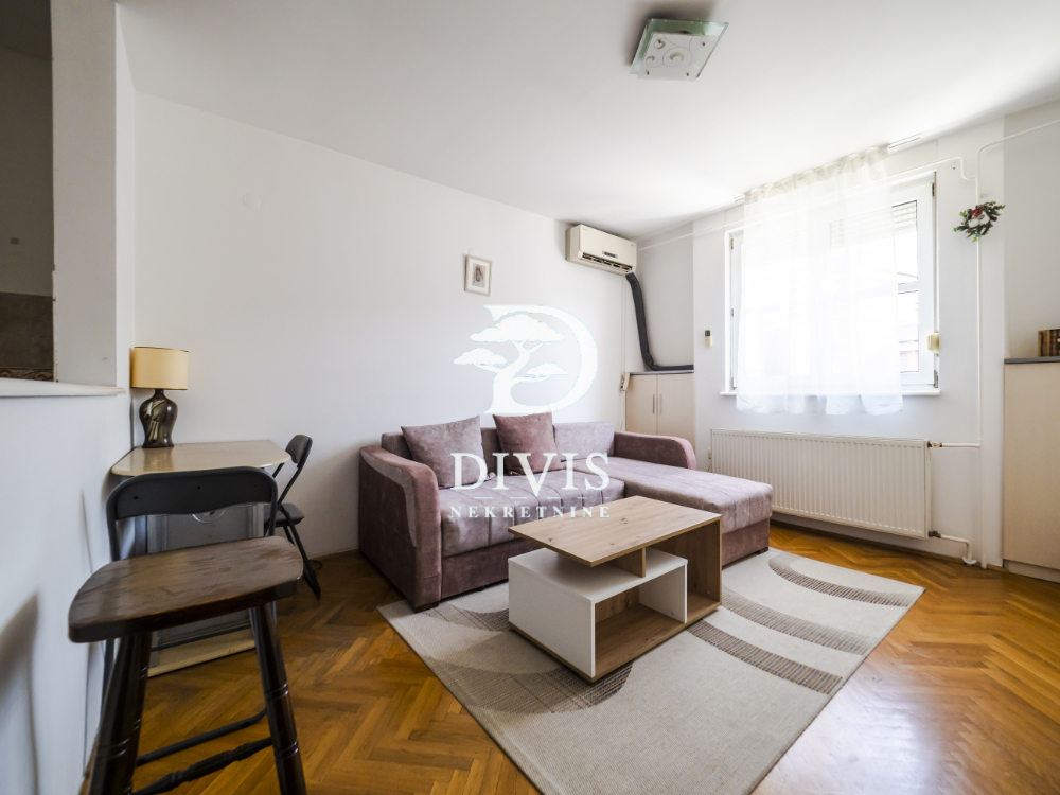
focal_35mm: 14
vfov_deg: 85.7
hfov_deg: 102.1
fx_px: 429
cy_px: 398
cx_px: 530
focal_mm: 7
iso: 400
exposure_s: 1/100
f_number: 4
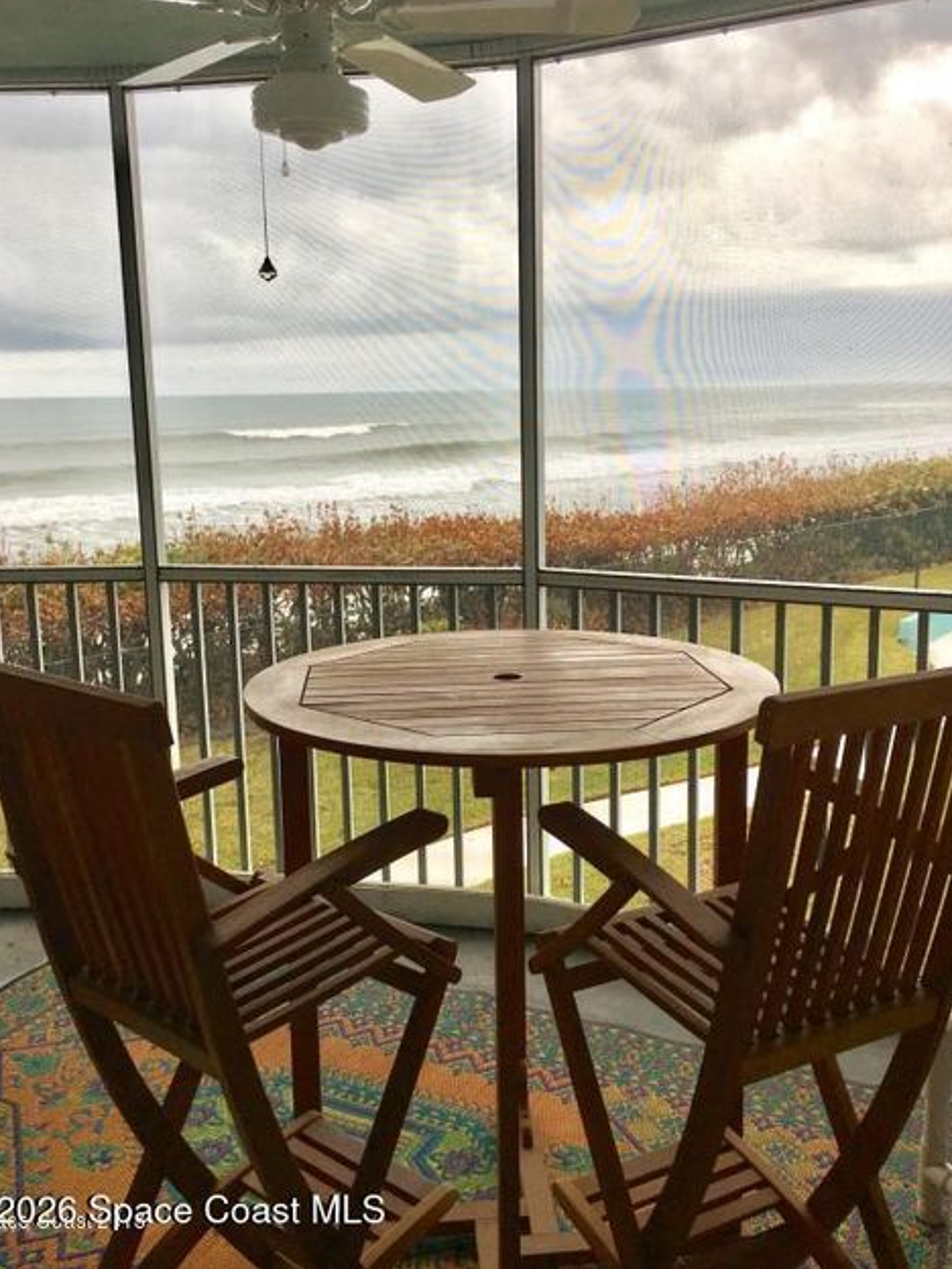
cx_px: 466
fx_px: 1137
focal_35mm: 31
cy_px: 593
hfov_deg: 45.4
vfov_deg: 58.3
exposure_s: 1/827
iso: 25
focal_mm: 4.15
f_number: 2.2
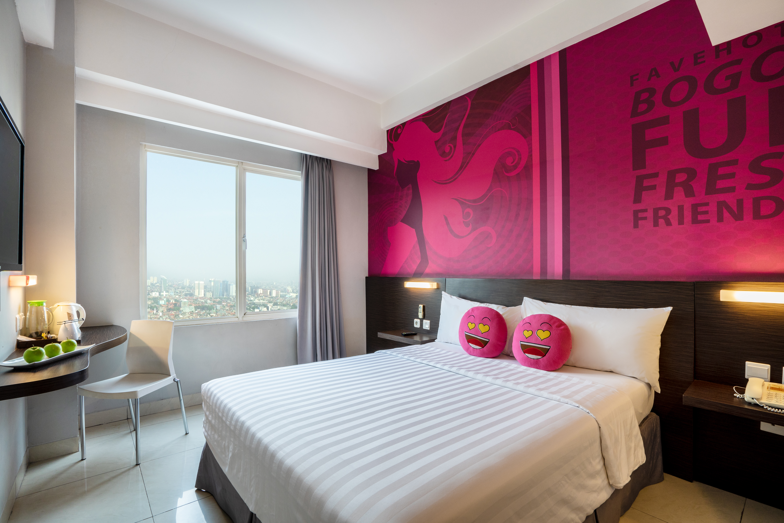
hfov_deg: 96.7
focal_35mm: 16
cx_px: 392
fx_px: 348
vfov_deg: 73.7
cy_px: 262
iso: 200
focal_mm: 16
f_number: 10
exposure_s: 1/5
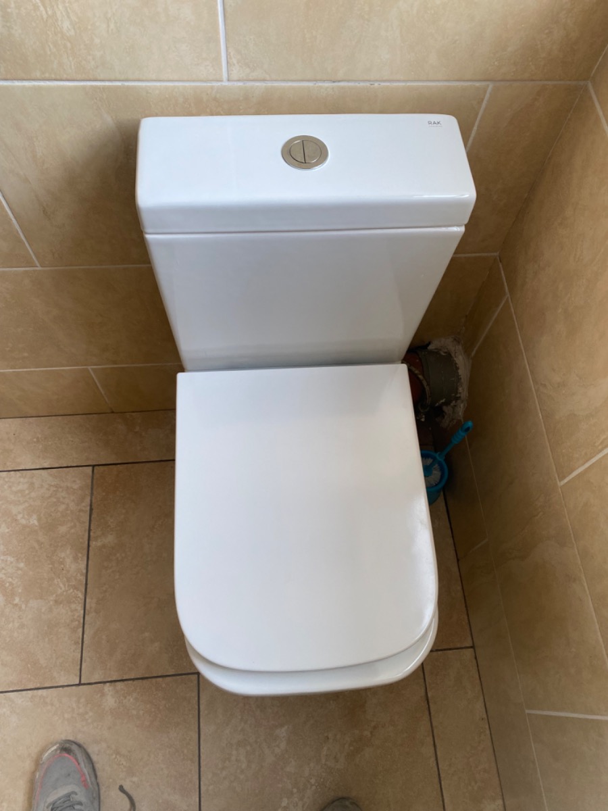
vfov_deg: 67.3
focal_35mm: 26
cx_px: 304
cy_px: 406
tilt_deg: -63.8
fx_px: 609
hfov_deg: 53.1
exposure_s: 1/119
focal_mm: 4.25
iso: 125
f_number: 1.8
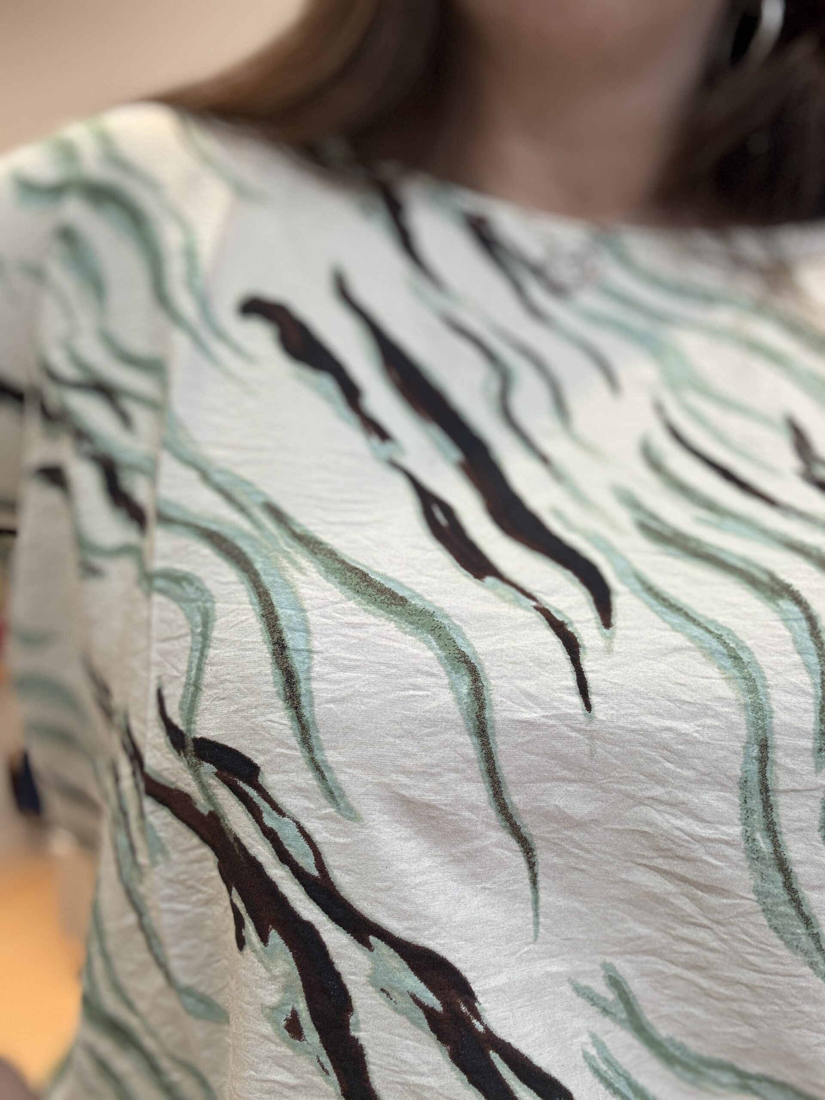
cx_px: 412
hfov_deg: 46.8
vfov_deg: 60.0
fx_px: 953
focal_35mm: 30
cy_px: 550
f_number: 1.9
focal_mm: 2.69
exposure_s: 1/50
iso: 50
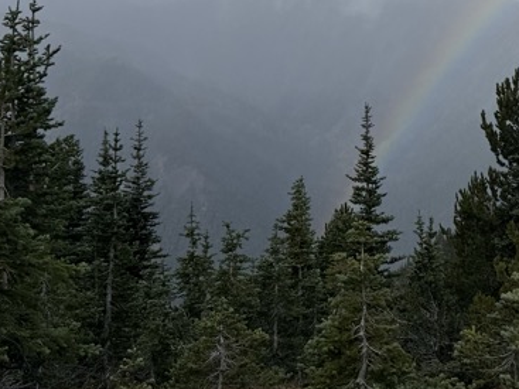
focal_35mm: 67
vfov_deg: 20.5
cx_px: 434
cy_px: -74
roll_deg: +1.0
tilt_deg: +5.1
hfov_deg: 28.2
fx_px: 1004
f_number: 1.78
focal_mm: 6.76
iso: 80
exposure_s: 1/7092
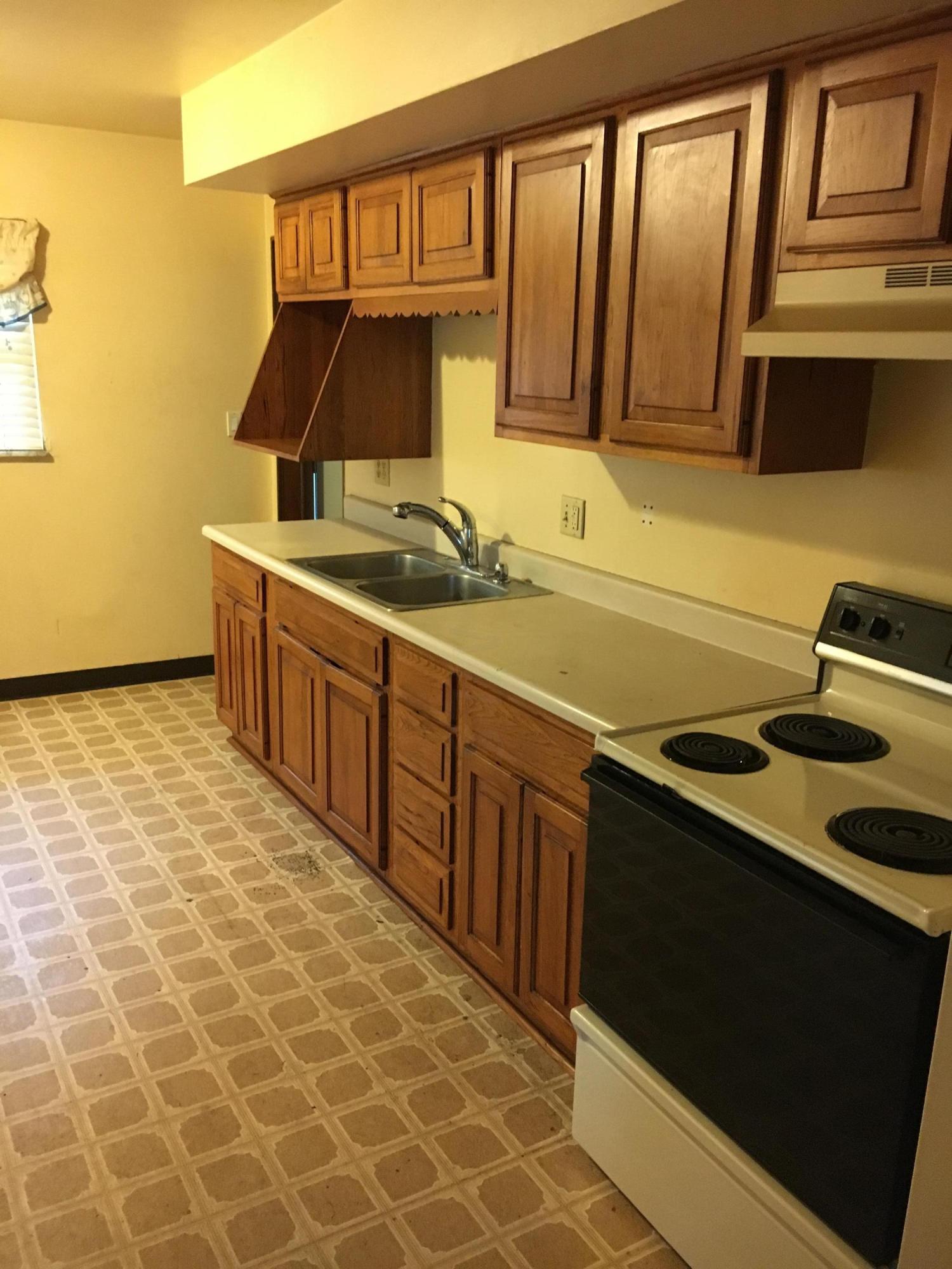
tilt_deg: -13.2
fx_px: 1063
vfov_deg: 61.7
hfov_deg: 48.2
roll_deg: -0.5
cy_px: 634
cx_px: 476
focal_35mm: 29
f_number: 2.2
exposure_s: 1/15
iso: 250
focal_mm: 4.15
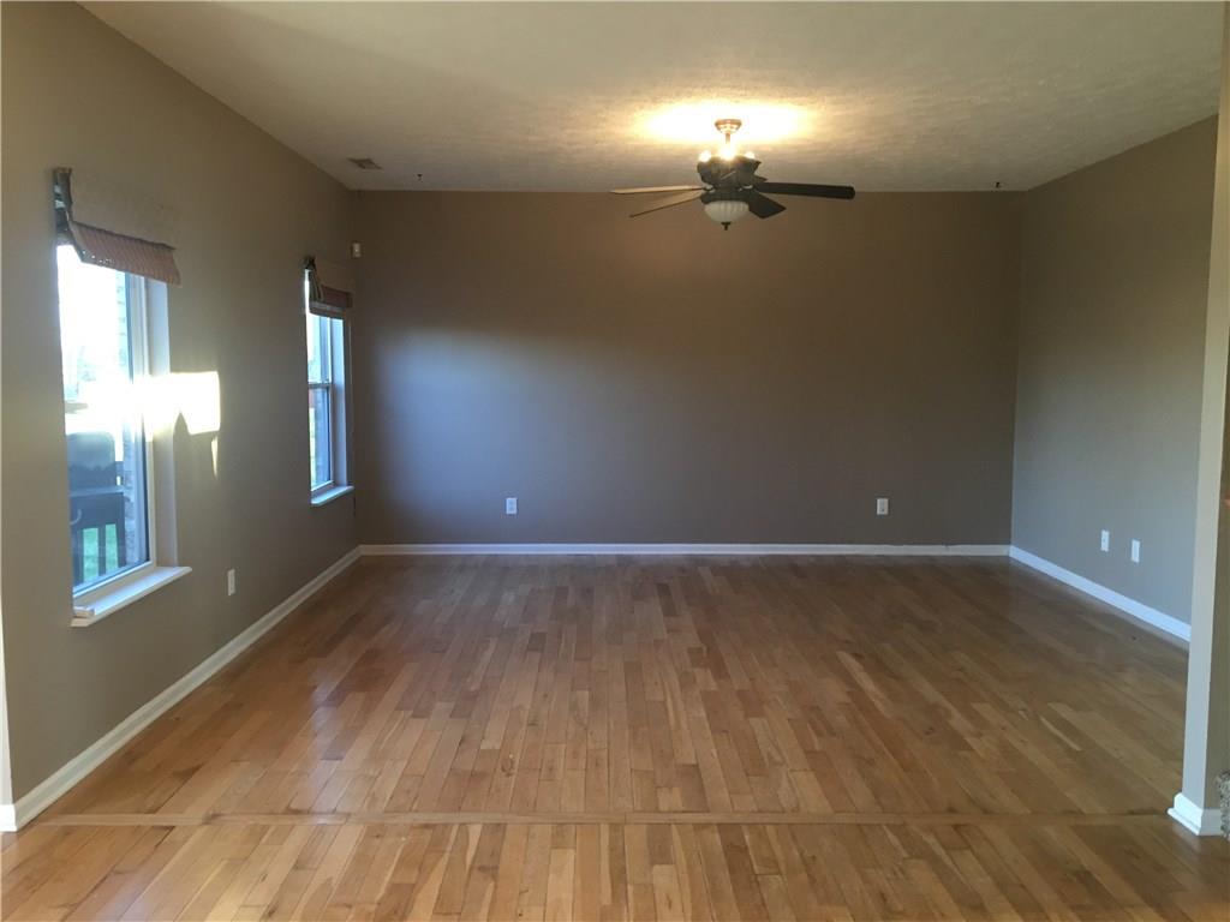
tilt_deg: -5.3
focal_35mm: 29
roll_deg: -1.4
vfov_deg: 48.2
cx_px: 615
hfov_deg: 61.7
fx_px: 1030
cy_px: 461
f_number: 2.2
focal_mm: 4.15
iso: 100
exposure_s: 1/30
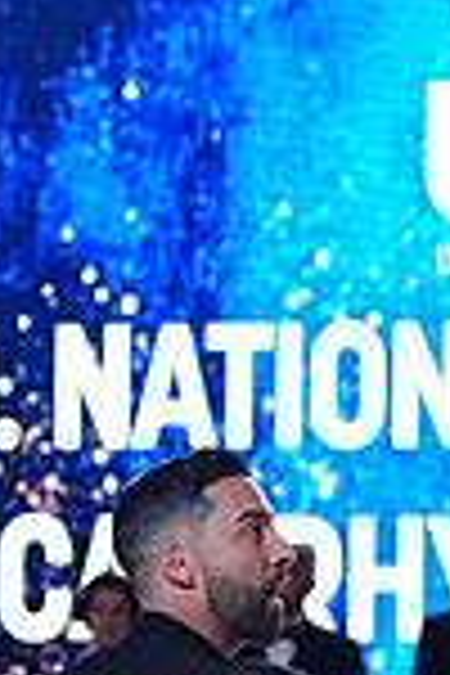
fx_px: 5662
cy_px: 900
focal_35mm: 302
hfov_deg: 4.5
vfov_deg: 6.8
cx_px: 407
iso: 1000
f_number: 4
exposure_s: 1/500
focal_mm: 78
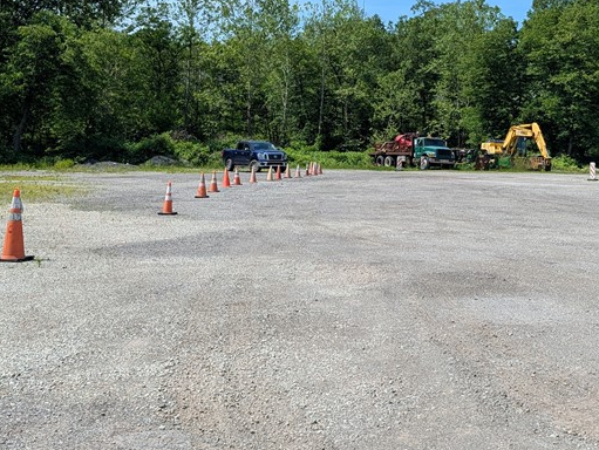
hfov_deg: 39.3
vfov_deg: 29.5
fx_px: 831
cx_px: 379
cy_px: 77
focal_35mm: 48
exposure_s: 1/1066
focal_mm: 6.9
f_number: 1.68
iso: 24
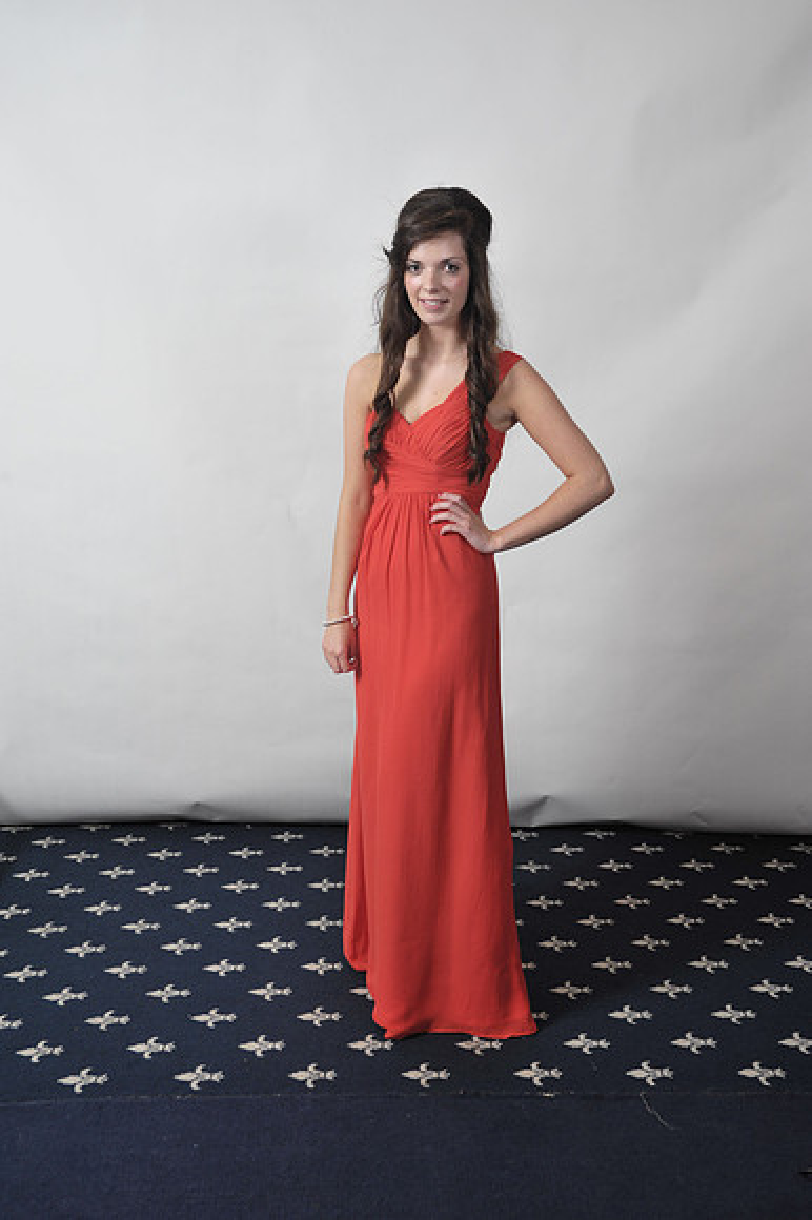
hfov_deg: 33.4
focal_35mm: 40
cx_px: 406
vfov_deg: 48.5
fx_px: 1355
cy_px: 610
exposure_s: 1/160
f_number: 7.1
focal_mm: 40
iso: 1000
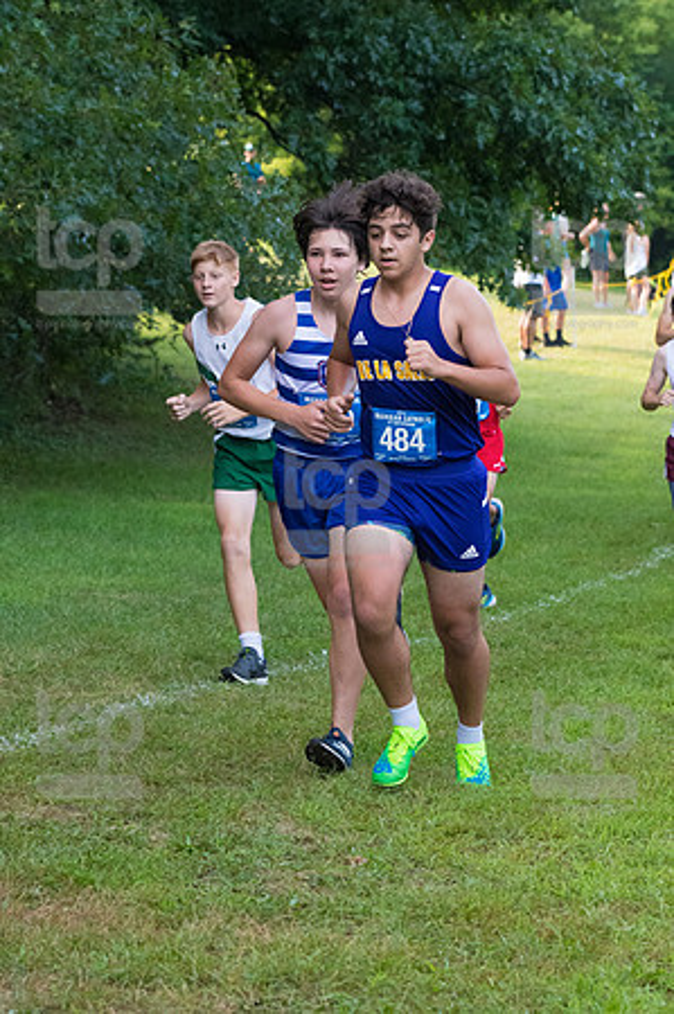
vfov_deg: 15.9
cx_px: 337
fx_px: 3631
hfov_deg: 10.6
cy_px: 507
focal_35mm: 129
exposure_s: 1/1600
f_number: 5
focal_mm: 86
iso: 3200
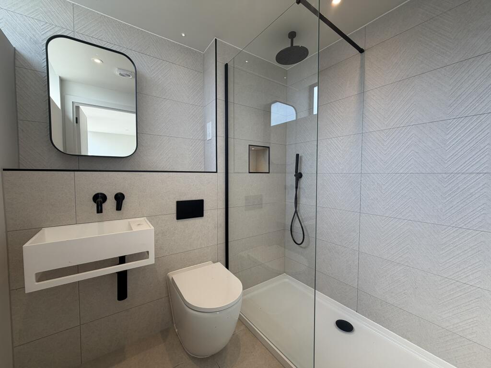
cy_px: 184
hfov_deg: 102.1
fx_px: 199
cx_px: 246
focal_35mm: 14
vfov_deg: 85.7
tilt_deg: -2.9
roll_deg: -0.1
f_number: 2.2
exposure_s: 1/100
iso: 32
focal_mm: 2.22
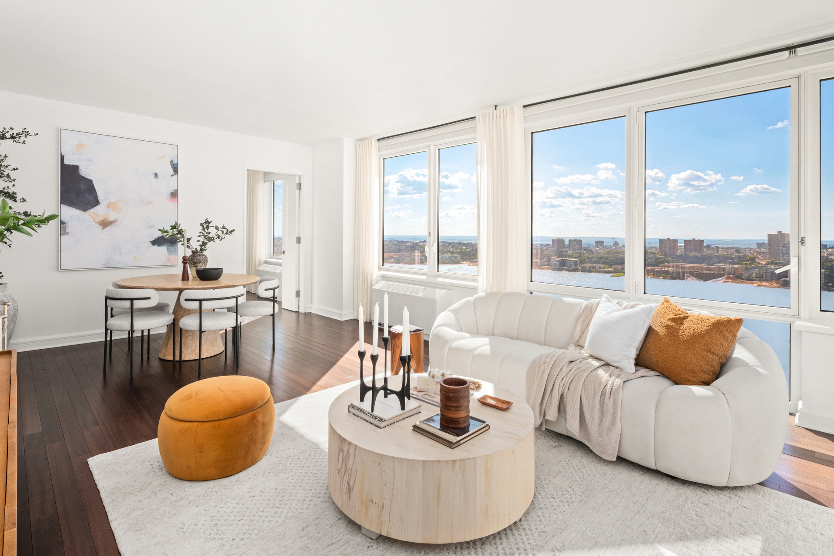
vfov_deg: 70.4
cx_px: 417
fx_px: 394
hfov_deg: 93.3
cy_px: 278
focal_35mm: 17
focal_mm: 17
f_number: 22
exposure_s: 1/200
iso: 640
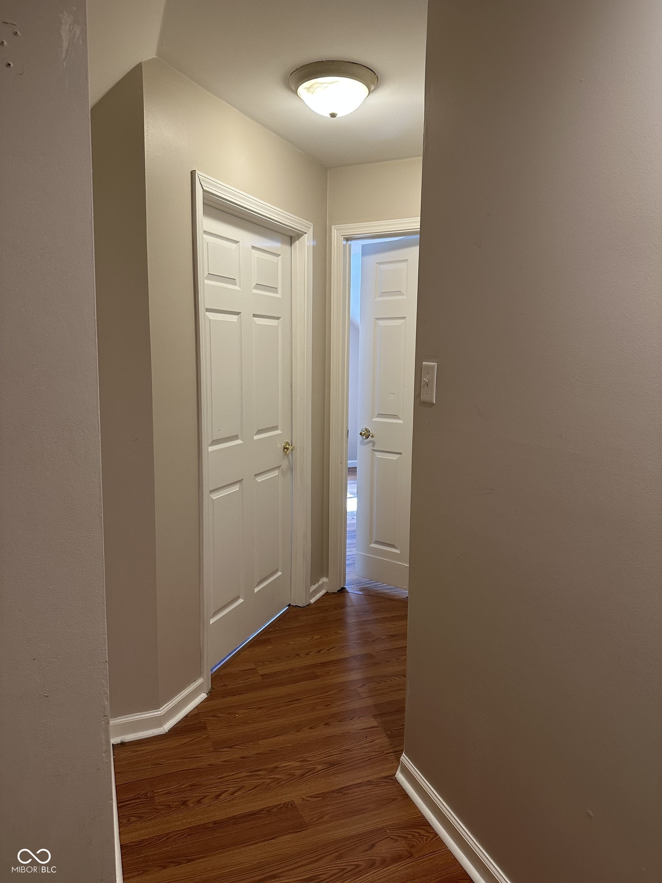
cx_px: 331
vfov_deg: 71.6
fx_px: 612
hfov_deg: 56.8
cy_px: 442
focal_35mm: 24
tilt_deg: -5.6
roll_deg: -0.4
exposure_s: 1/60
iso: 200
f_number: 1.78
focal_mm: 6.86
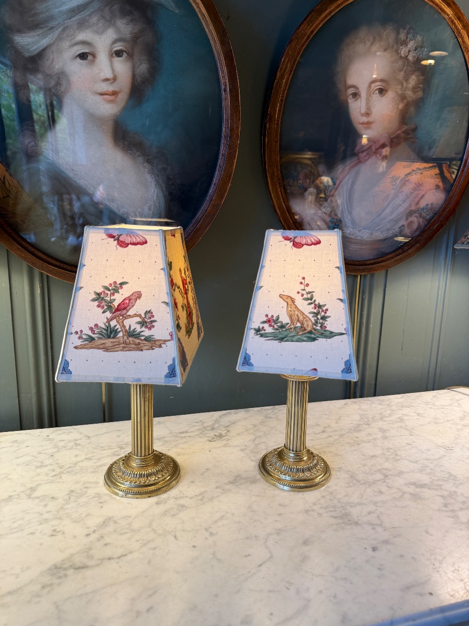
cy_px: 313
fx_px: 434
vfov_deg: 71.6
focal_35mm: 24
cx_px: 234
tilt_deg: -11.7
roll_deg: -1.6
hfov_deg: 56.8
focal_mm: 6.76
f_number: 1.78
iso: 125
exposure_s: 1/100
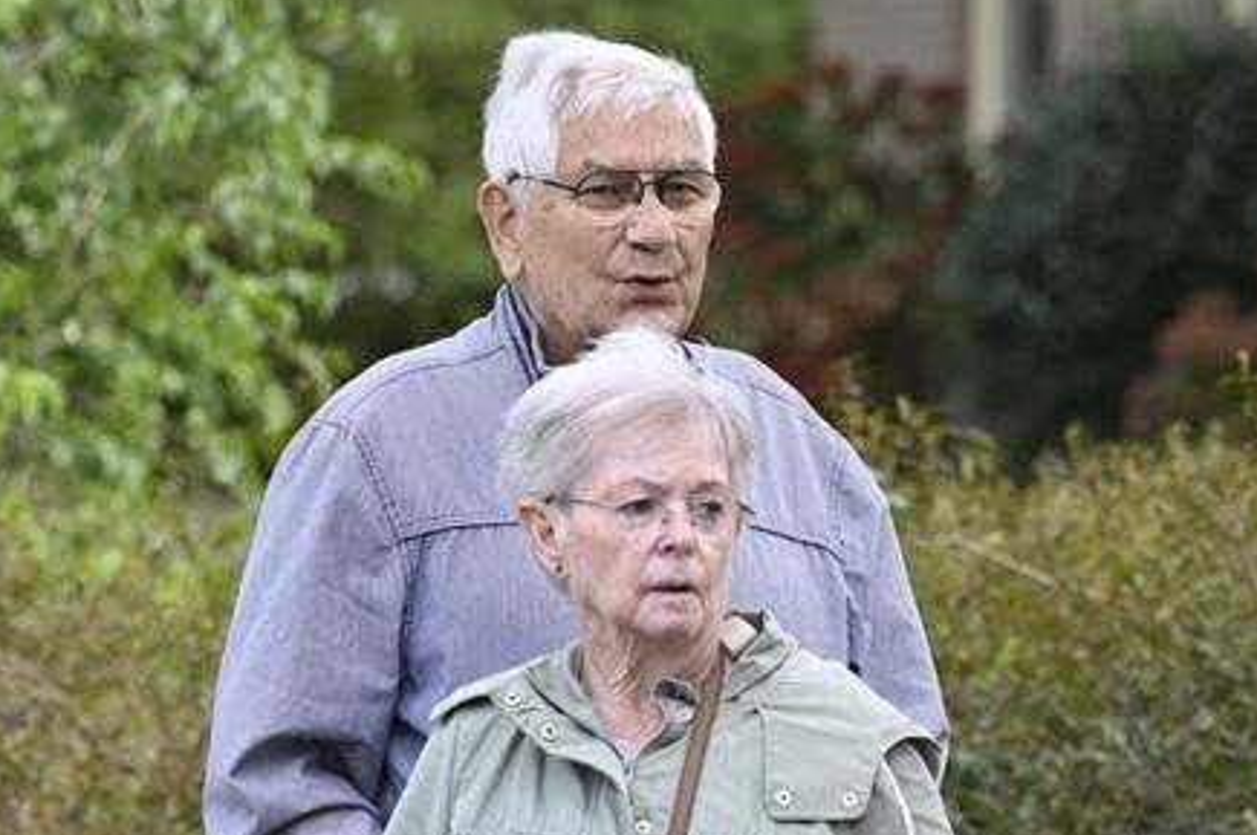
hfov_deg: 5.3
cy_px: 790
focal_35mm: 388
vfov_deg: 3.5
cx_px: 500
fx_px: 13532
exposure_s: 1/400
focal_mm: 170
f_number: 4.8
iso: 320
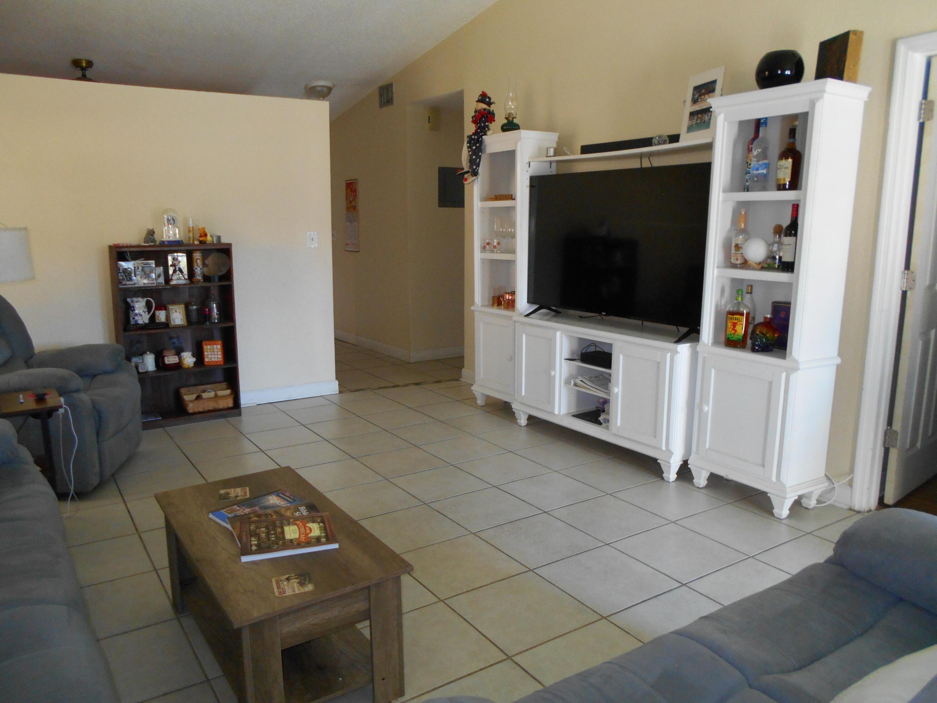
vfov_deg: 53.1
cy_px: 352
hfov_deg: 67.3
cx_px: 468
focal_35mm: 26
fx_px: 704
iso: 250
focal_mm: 4.6
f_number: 3.2
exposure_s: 1/30
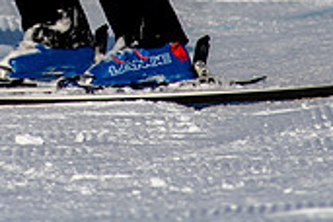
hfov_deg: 1.3
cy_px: -151
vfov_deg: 0.9
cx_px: -18
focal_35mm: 1528
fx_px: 14133
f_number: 3.2
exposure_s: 1/5000
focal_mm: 300
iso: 80
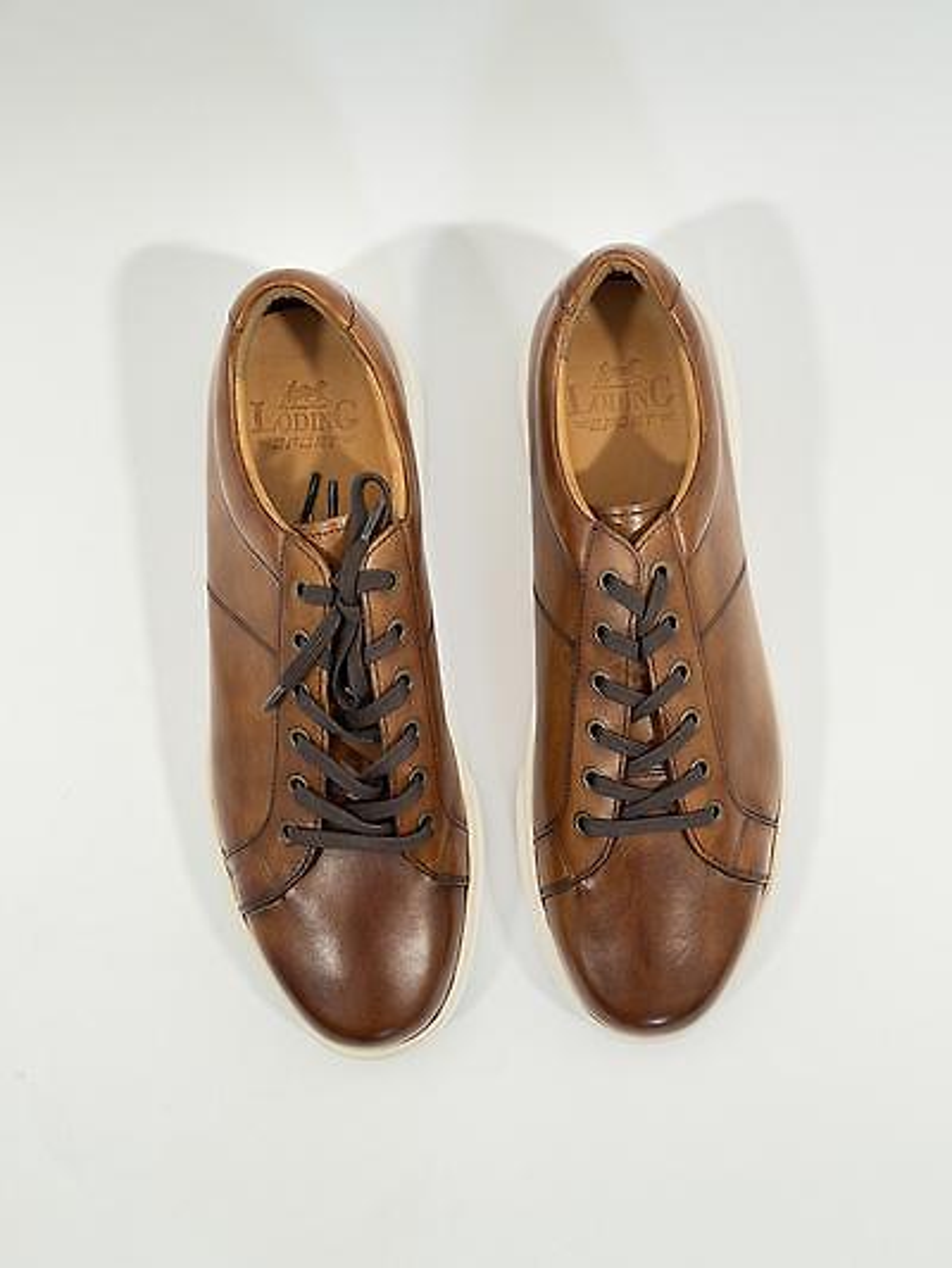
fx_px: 1759
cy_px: 634
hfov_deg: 30.3
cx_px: 476
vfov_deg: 39.6
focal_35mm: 48
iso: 160
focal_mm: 6.76
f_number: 1.78
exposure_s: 1/50
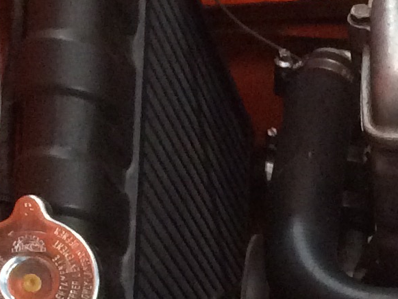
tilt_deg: -81.7
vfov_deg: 8.6
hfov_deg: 11.4
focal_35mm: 163
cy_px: 606
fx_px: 1874
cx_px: 683
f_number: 2.2
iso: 320
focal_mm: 4.15
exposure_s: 1/30
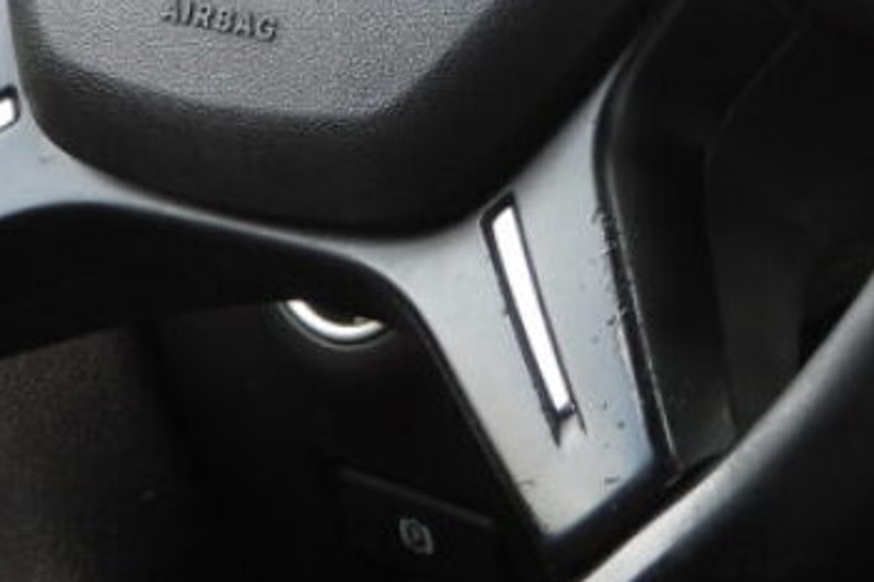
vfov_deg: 4.0
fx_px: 8226
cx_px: 477
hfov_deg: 6.1
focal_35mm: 339
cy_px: -210
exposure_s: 1/125
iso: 100
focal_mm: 14.4
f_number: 3.5
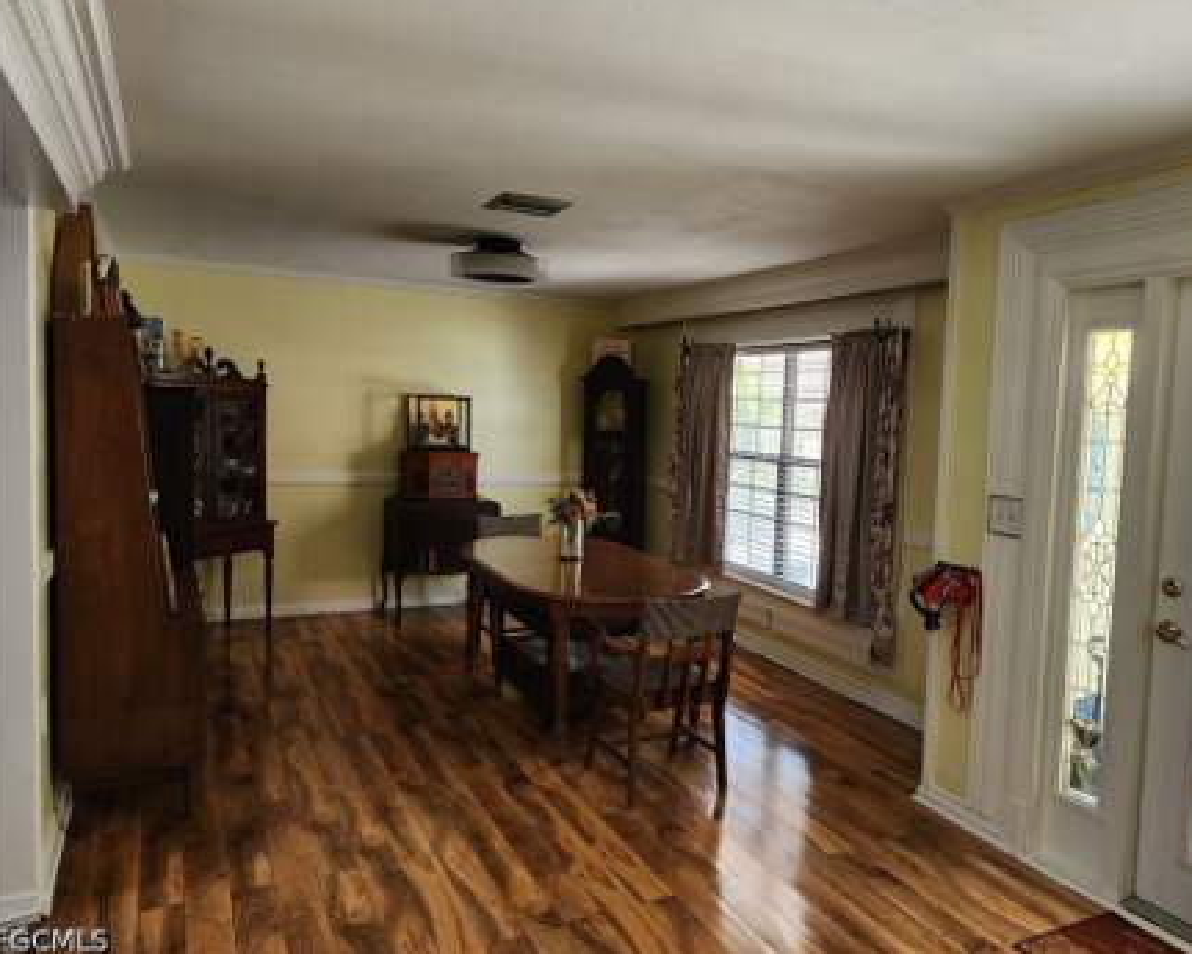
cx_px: 650
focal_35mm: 25
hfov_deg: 68.0
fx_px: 882
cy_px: 465
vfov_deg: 56.8
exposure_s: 1/120
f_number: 1.8
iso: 320
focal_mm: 6.4
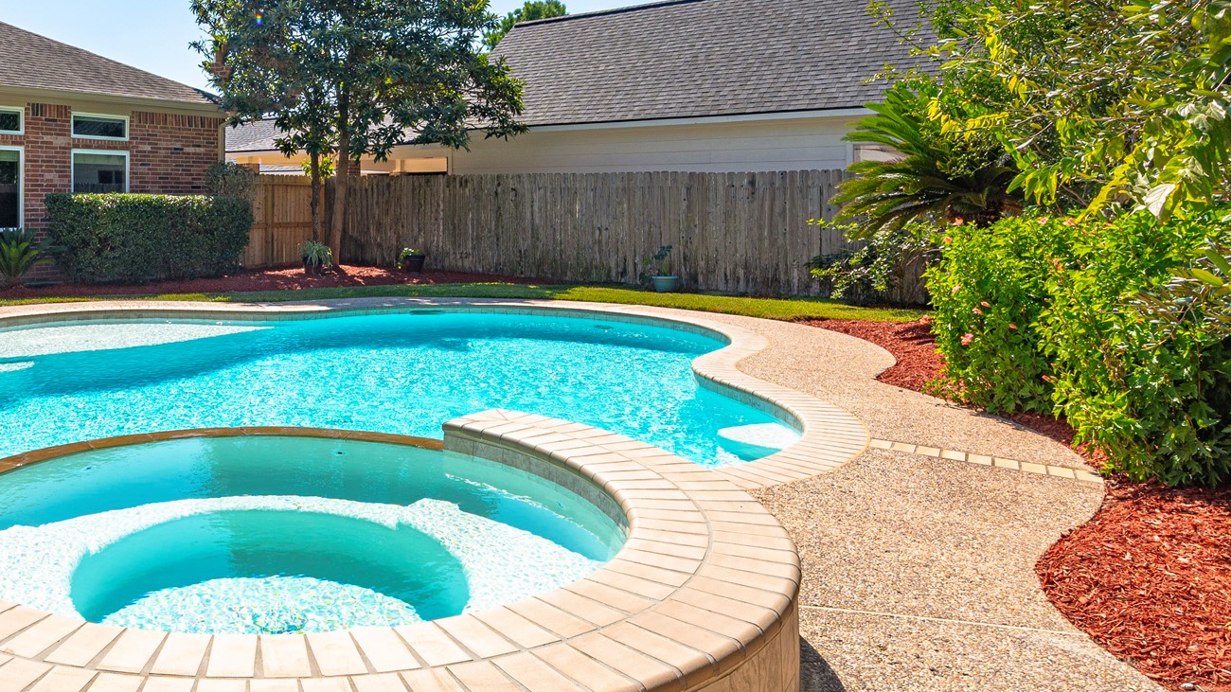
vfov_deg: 40.8
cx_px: 258
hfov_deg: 62.5
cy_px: 213
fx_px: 914
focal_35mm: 28
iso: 125
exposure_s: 1/250
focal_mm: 16
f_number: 13
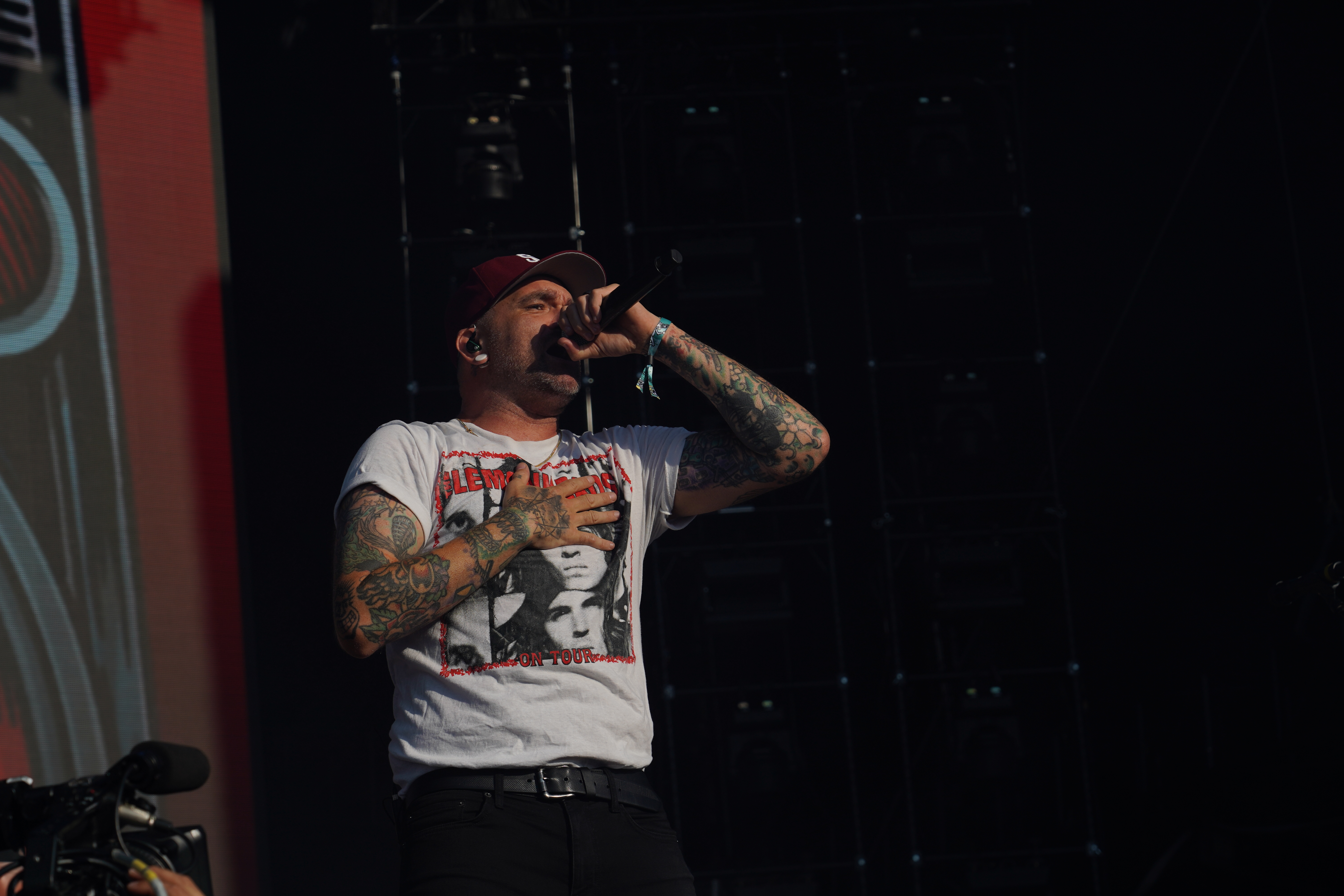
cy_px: 448
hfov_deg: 19.5
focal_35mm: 105
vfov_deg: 13.0
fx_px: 3920
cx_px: 672
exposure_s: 1/1000
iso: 100
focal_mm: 105
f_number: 8
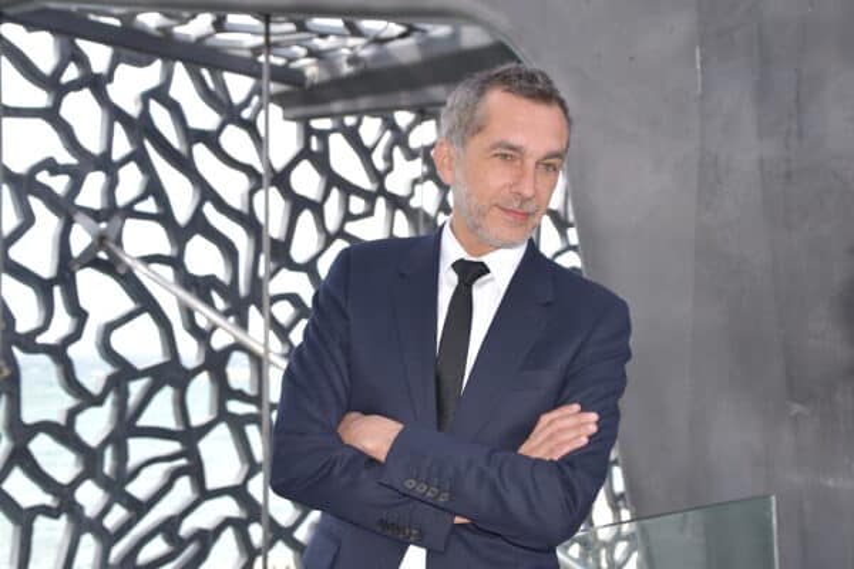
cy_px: 284
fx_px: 1139
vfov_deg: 28.1
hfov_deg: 41.1
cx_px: 427
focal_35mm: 48
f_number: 5
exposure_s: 1/200
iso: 140
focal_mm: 32
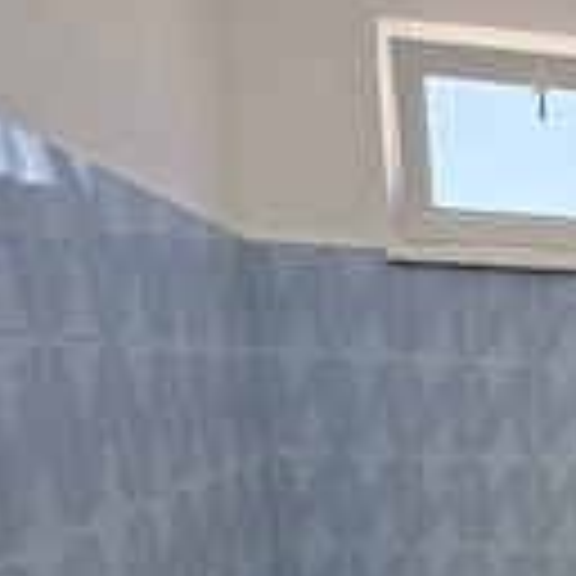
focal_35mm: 36
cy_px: 562
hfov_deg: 38.4
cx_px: 630
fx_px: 678
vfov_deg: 40.8
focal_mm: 1.74
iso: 64
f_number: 2.2
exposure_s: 1/100
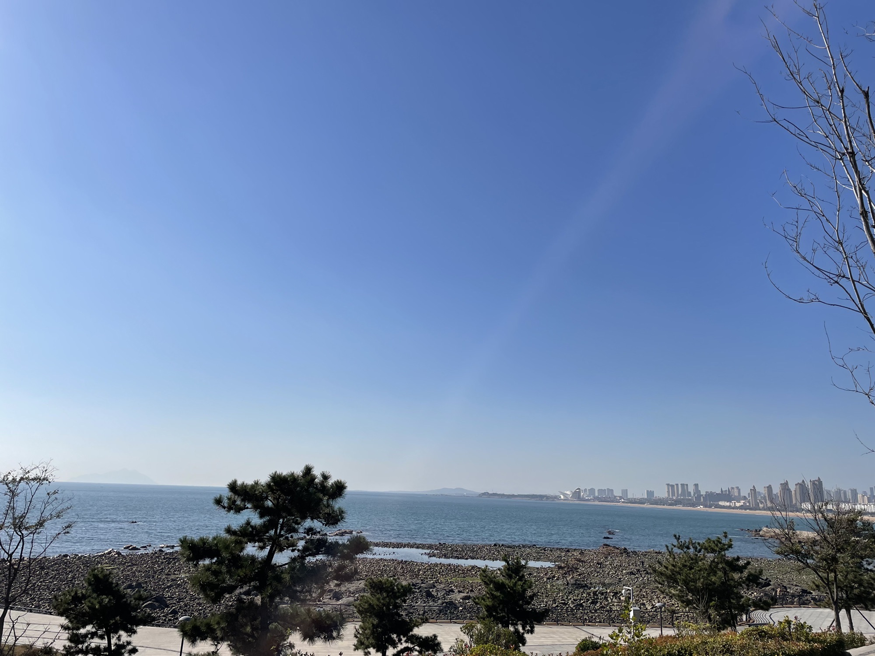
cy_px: 328
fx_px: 657
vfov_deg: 53.1
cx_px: 438
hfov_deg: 67.3
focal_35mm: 26
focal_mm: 4.2
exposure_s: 1/5291
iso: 32
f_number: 1.6
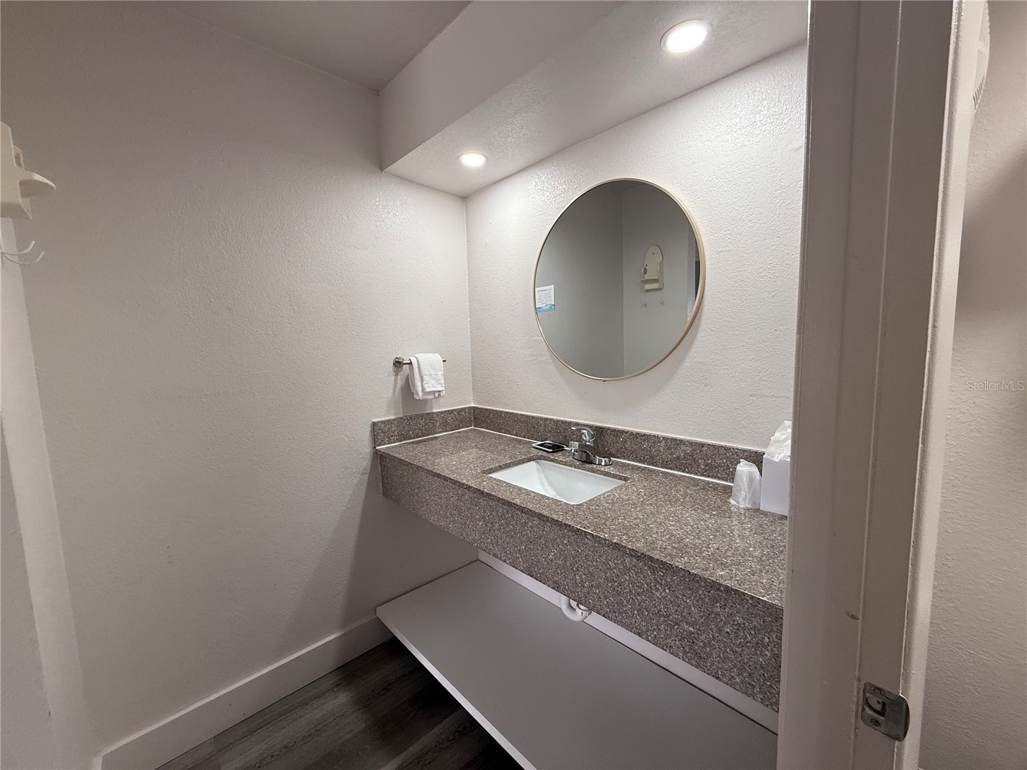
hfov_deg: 102.1
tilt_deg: -5.7
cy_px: 385
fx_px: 415
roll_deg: +1.1
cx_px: 514
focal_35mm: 14
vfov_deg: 85.7
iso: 200
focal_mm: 2.22
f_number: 2.2
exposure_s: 1/120
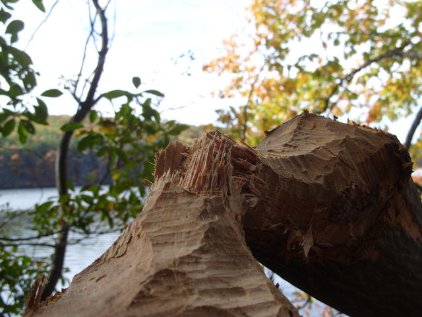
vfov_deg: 40.7
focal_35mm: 35
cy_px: 158
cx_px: 211
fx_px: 427
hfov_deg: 52.6
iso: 80
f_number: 4.1
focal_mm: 7.8
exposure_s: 1/180
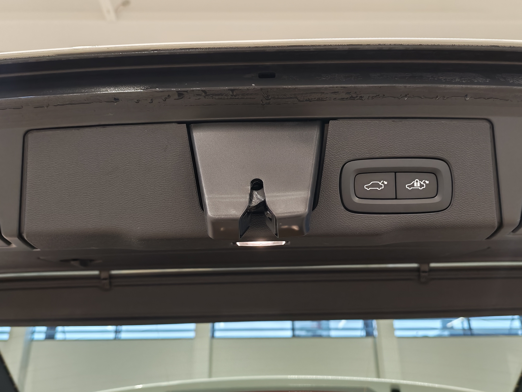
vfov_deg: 42.9
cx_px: 261
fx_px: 498
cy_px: 196
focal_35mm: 33
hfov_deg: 55.4
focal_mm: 6.12
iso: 640
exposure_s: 1/100
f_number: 1.9
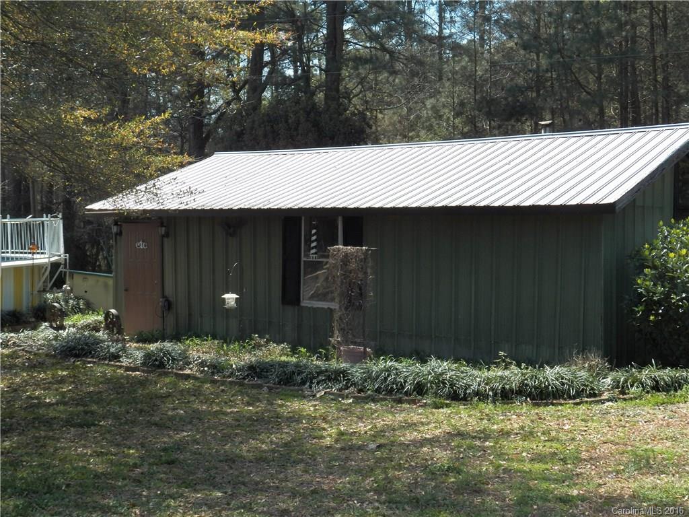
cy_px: 258
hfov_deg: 38.2
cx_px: 344
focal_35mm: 50
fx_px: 995
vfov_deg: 29.1
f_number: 4
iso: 125
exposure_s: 1/800
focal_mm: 8.9
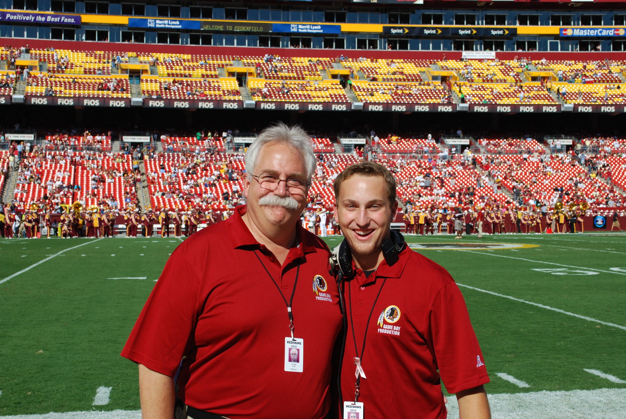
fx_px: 836
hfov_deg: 41.1
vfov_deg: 28.2
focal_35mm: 48
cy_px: 210
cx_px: 313
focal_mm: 32
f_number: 9
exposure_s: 1/320
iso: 100
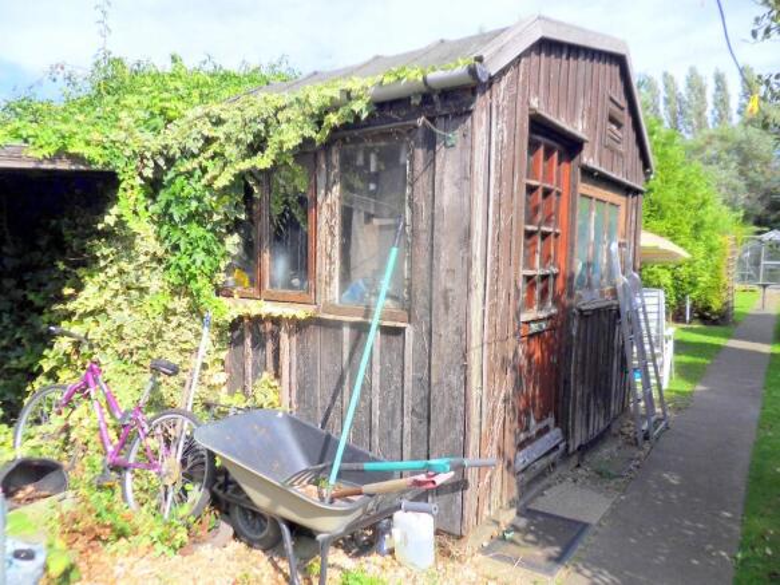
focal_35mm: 24
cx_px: 390
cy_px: 292
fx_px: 541
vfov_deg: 56.8
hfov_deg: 71.6
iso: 80
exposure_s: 1/180
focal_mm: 4.2
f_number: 7.5
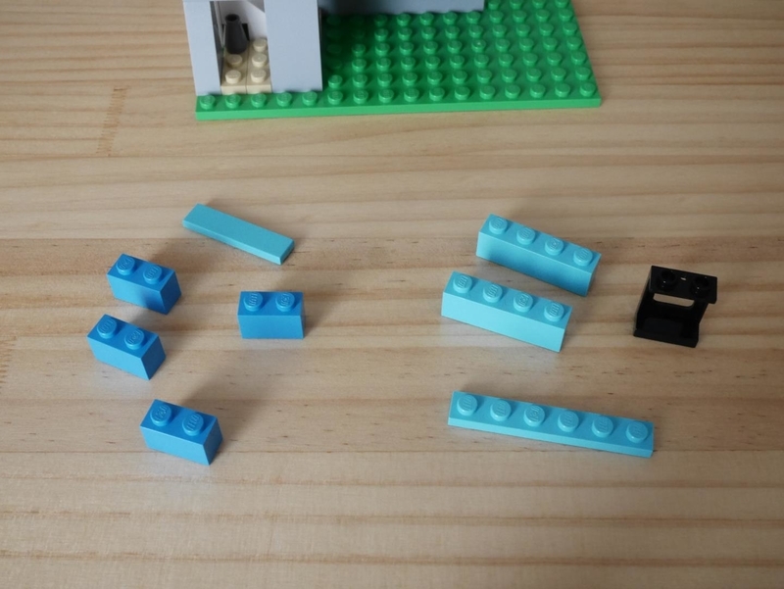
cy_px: 294
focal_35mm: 40
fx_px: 906
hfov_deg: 46.8
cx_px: 392
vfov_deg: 36.0
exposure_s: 1/60
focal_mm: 20
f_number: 10
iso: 2000
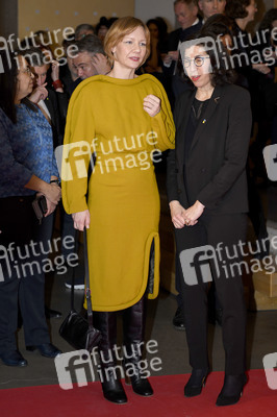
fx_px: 809
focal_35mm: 70
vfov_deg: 28.9
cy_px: 208
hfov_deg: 19.4
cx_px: 138
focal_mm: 70
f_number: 3.5
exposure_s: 1/160
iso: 800
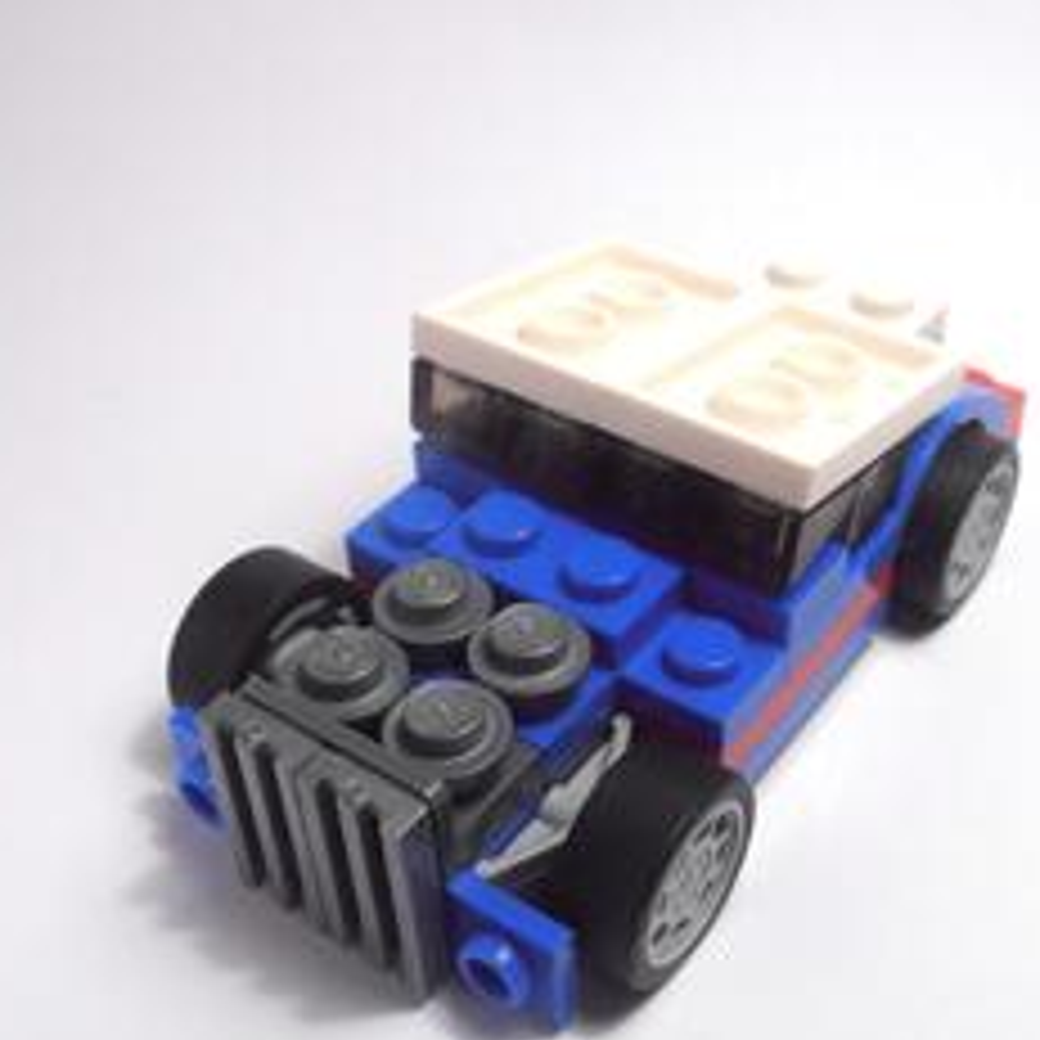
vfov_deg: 33.4
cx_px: 608
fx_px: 1734
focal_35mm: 51
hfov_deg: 33.3
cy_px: 558
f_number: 3.9
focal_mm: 6.61
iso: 80
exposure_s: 1/80
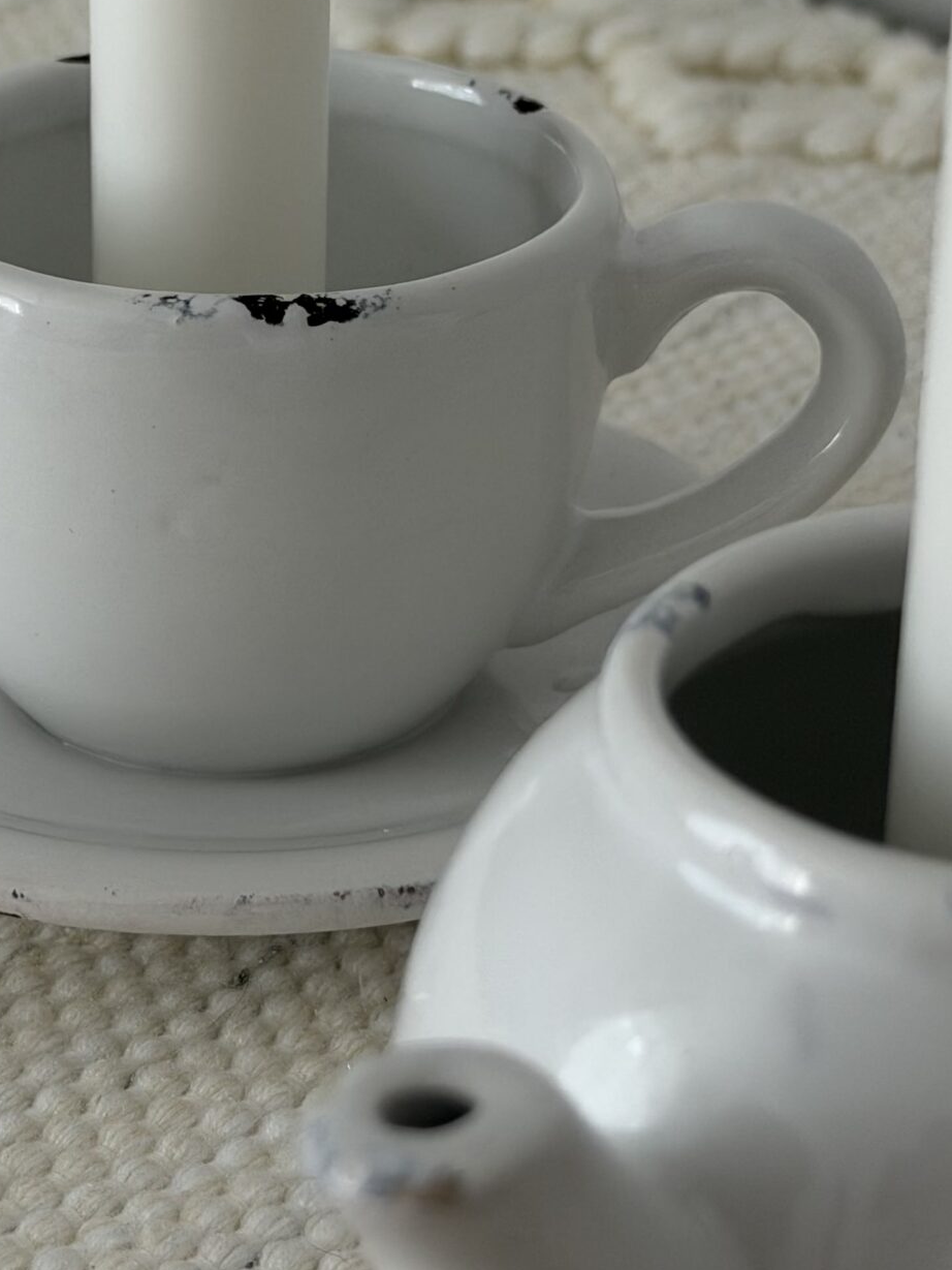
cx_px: 251
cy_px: 398
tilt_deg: -23.7
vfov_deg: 19.6
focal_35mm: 100
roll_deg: +0.4
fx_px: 3666
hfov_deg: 14.7
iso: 100
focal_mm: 6.76
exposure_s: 1/64
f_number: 1.78
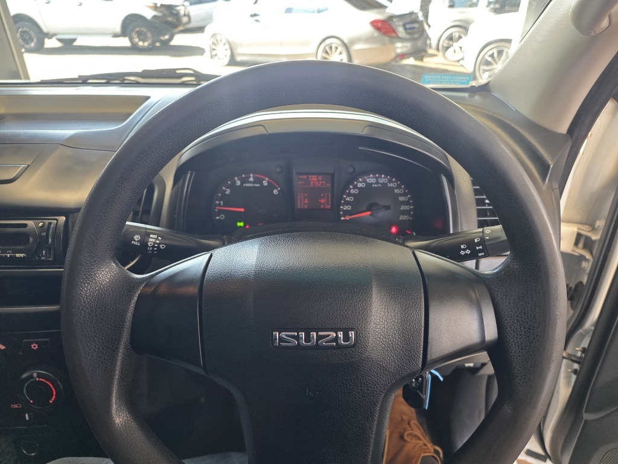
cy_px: 232
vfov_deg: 58.9
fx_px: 411
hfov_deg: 73.9
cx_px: 309
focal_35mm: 23
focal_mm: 6.25
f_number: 1.7
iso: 250
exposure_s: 1/100
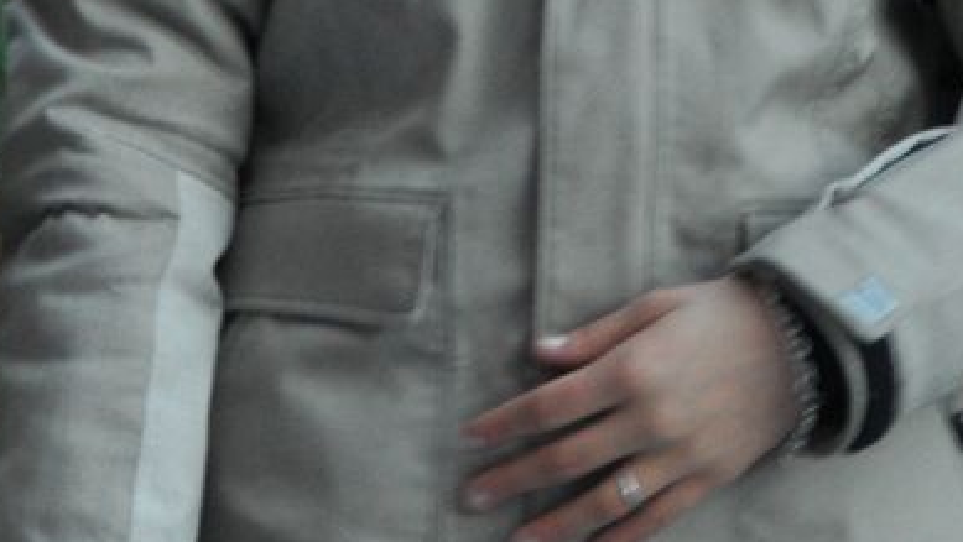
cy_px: -533
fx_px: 14839
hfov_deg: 3.7
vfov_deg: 2.1
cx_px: 577
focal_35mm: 581
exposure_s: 1/60
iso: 640
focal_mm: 90
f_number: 6.3
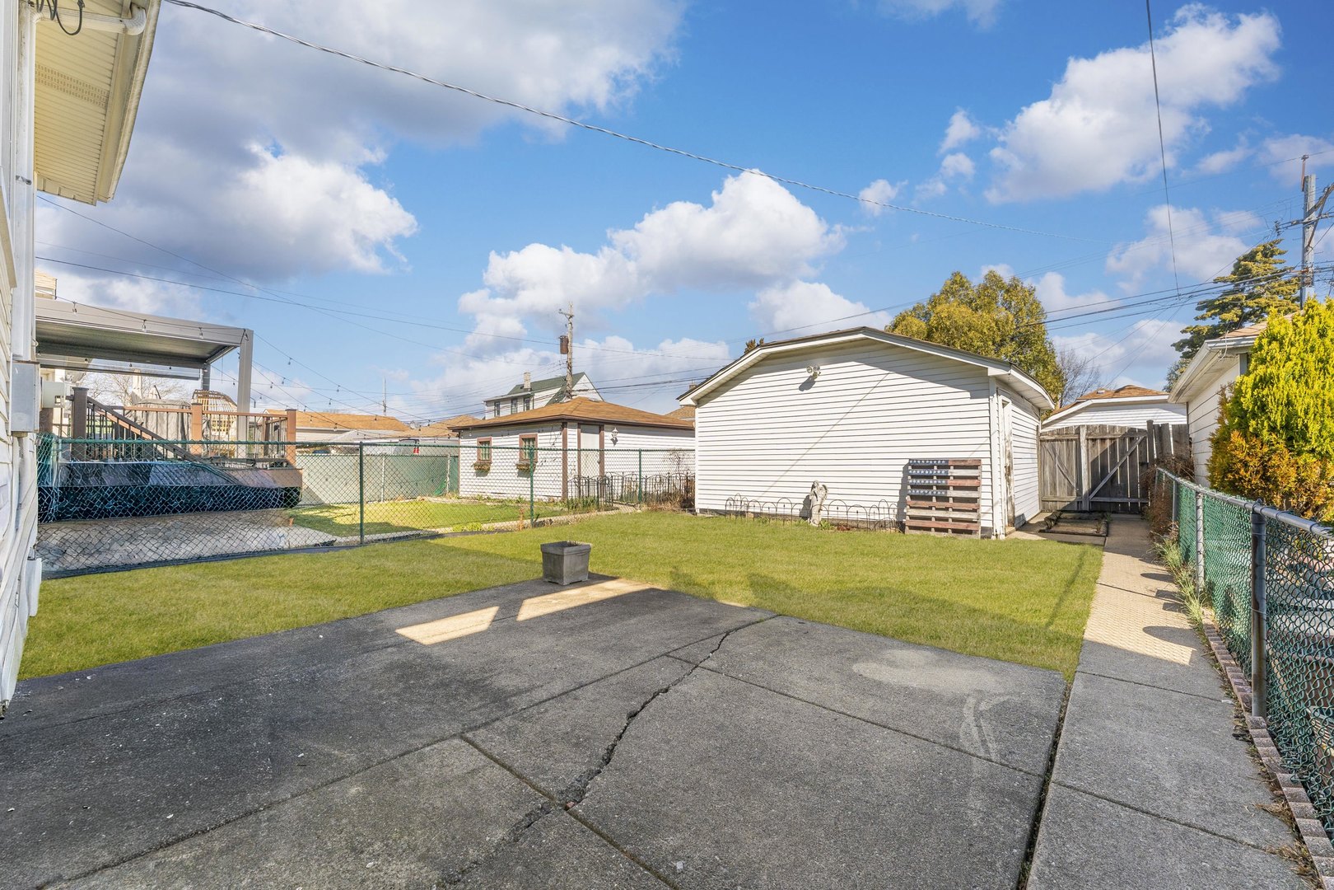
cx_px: 667
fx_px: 519
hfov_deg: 104.3
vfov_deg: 81.2
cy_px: 445
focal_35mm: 14
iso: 200
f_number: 9
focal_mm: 14
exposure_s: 1/400
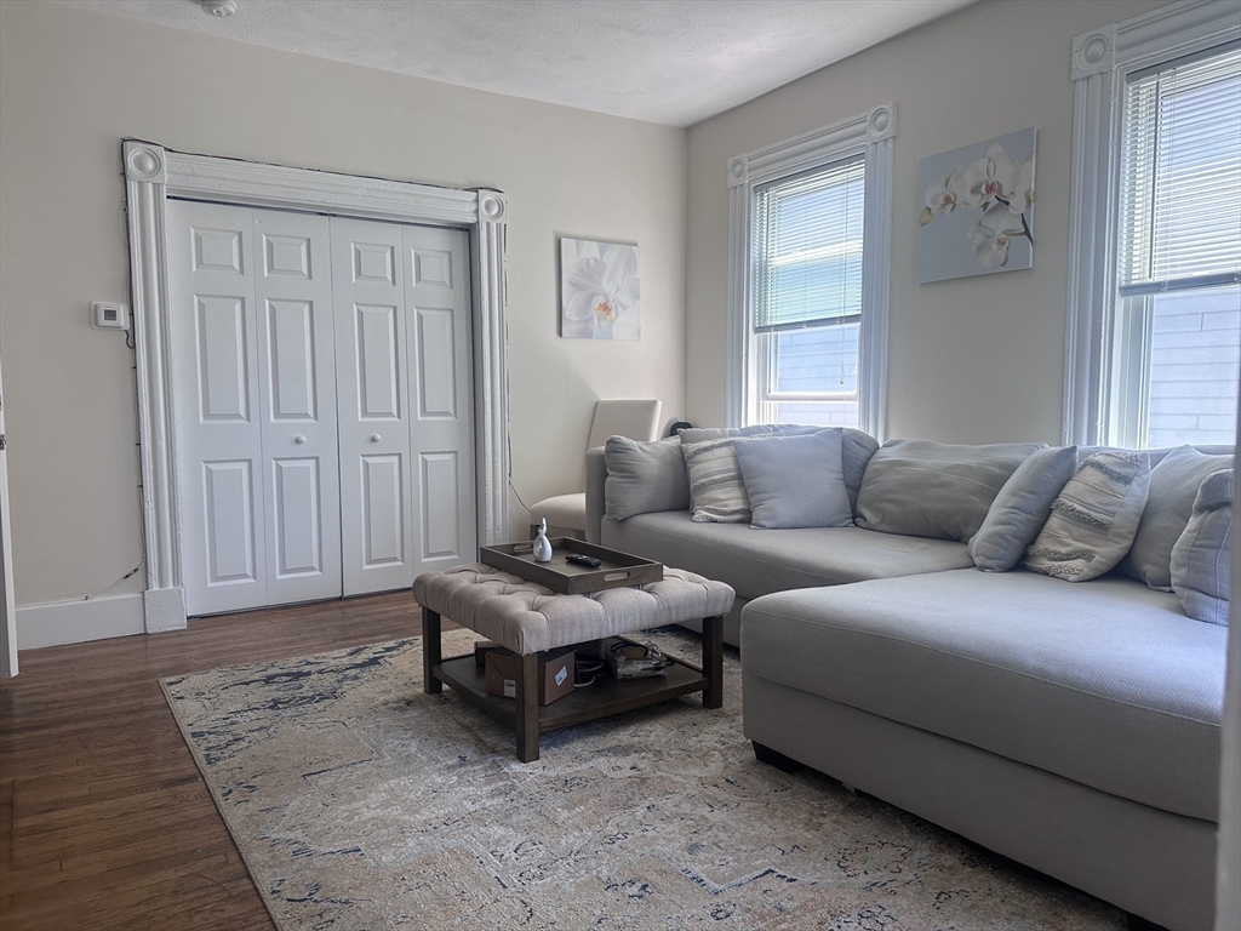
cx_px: 620
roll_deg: +0.4
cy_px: 466
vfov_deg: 56.8
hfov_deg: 71.6
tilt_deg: -3.6
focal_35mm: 24
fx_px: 860
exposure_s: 1/121
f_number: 1.78
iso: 125
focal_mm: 6.86
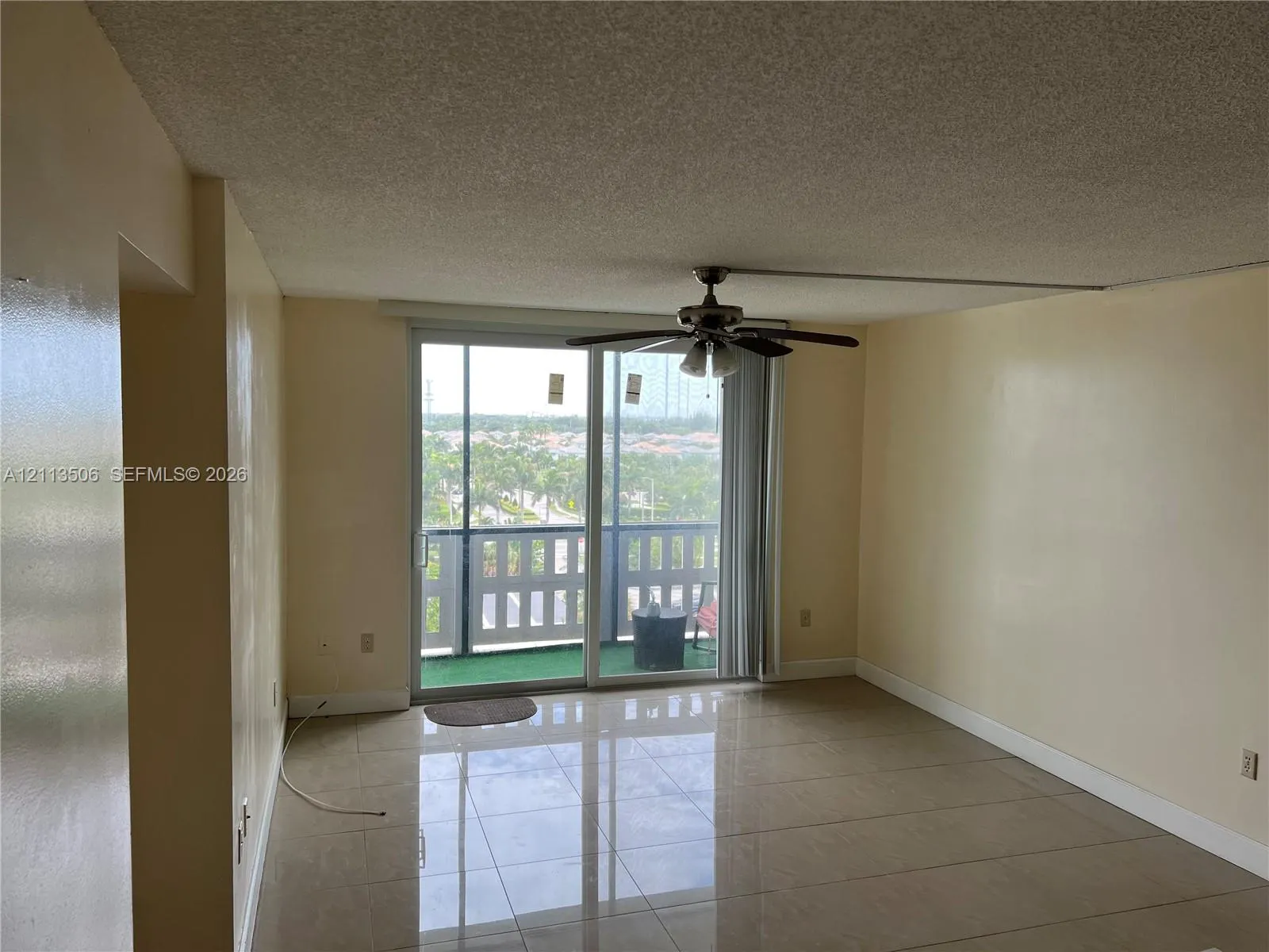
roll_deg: -1.1
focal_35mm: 26
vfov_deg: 53.1
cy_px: 476
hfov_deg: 67.3
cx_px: 634
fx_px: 953
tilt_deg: -4.2
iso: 32
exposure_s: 1/124
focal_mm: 5.7
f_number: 1.5
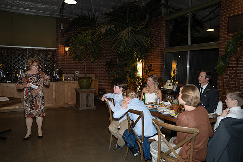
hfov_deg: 71.5
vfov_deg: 51.3
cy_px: 81
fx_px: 169
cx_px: 122
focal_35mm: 25
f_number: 2.8
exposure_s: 1/125
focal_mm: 25
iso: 2000
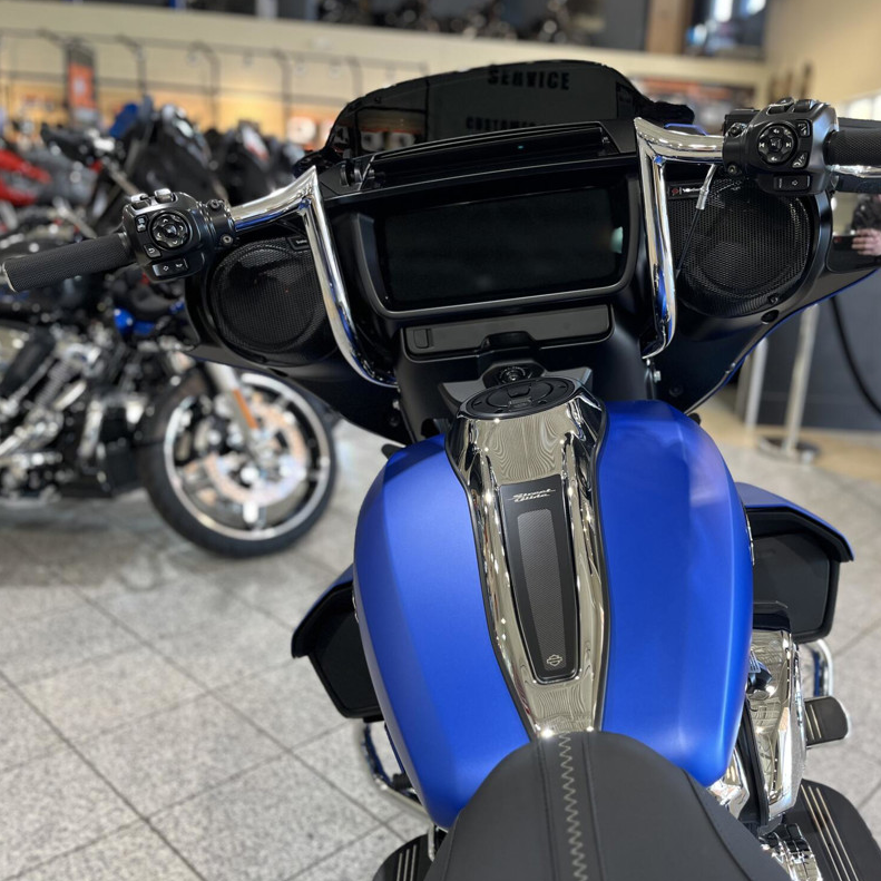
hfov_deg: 52.1
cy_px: 440
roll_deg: -4.7
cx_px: 534
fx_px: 893
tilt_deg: -15.9
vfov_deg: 52.5
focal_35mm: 31
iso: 125
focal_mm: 5.1
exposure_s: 1/60
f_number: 1.6
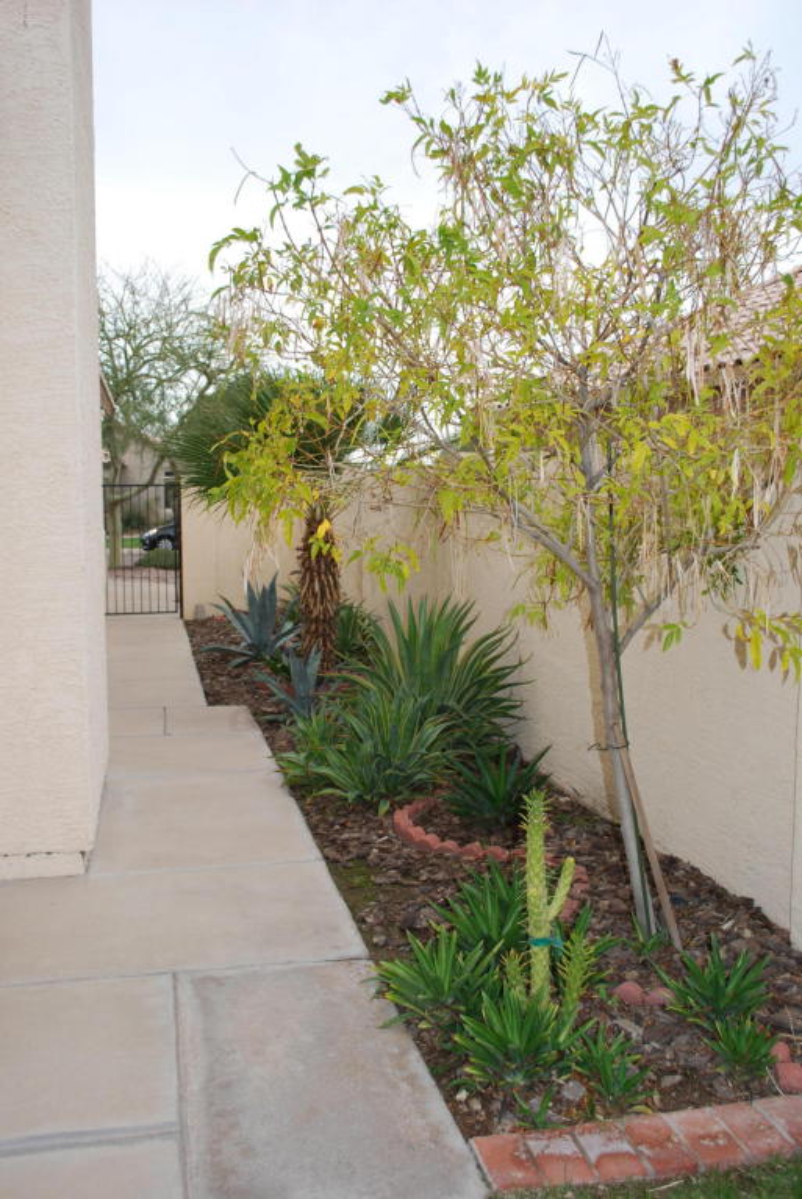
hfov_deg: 40.1
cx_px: 401
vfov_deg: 57.2
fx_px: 1100
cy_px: 600
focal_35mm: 33
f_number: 4.5
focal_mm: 22
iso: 100
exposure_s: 1/200
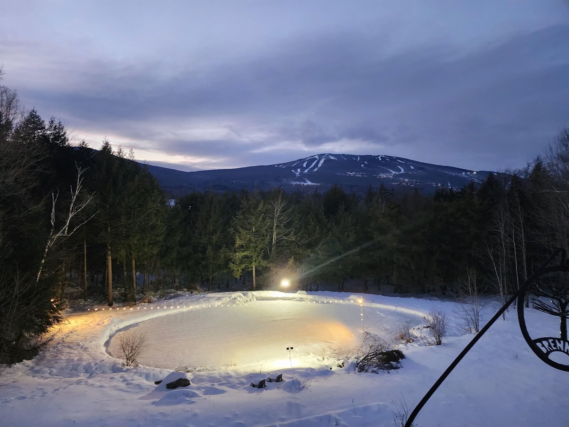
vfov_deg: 58.9
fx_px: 378
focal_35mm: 23
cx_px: 284
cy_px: 214
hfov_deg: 73.9
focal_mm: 6.4
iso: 800
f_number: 1.8
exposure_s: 1/24
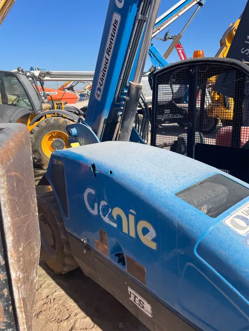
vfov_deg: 67.3
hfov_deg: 53.1
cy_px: 166
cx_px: 124
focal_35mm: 26
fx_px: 249
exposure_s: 1/3040
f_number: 1.6
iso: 32
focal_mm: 4.2
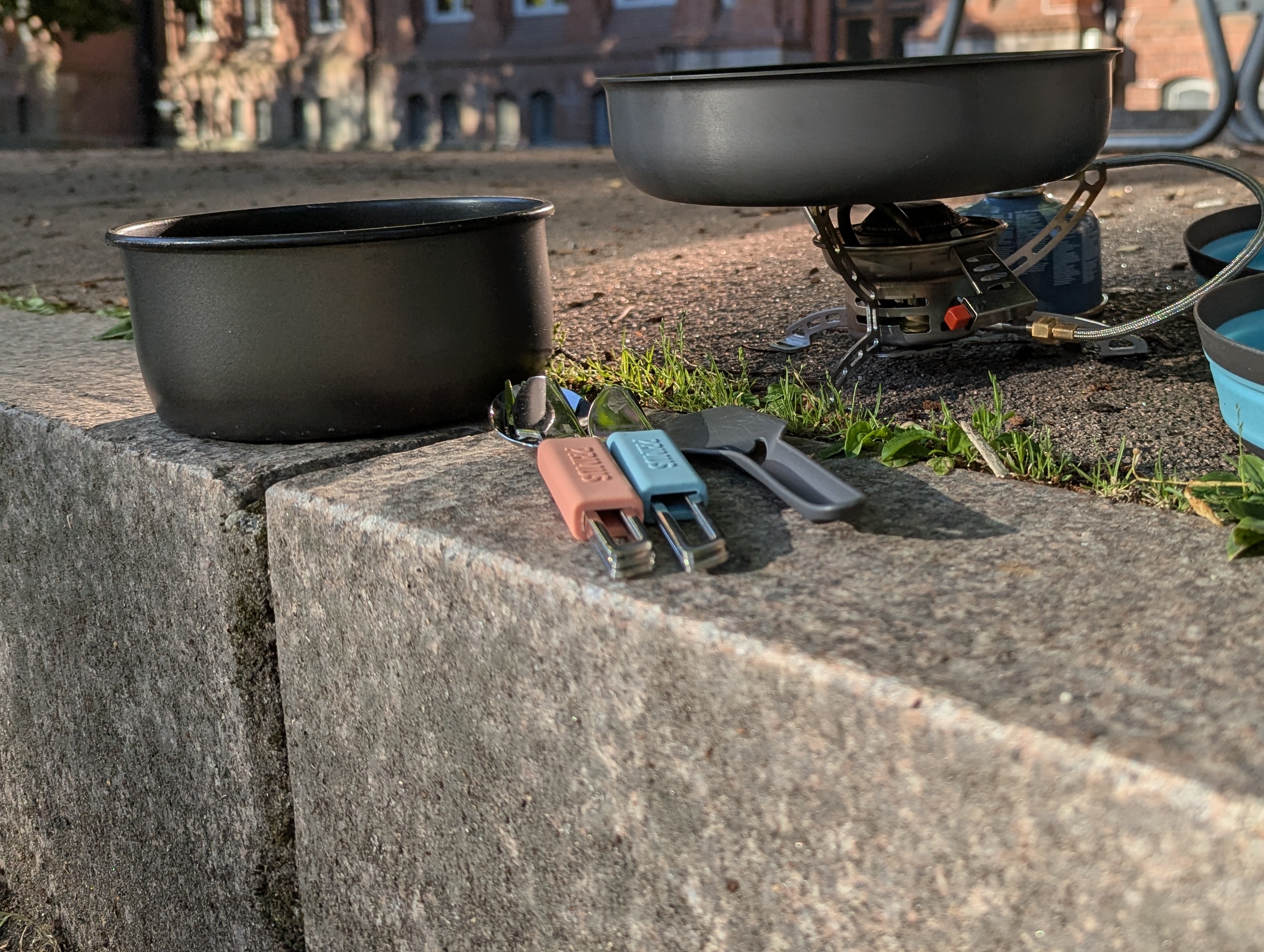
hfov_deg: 47.9
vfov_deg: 37.7
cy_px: 386
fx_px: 1389
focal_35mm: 38
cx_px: 870
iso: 43
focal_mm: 6.81
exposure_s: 1/913
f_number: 1.85
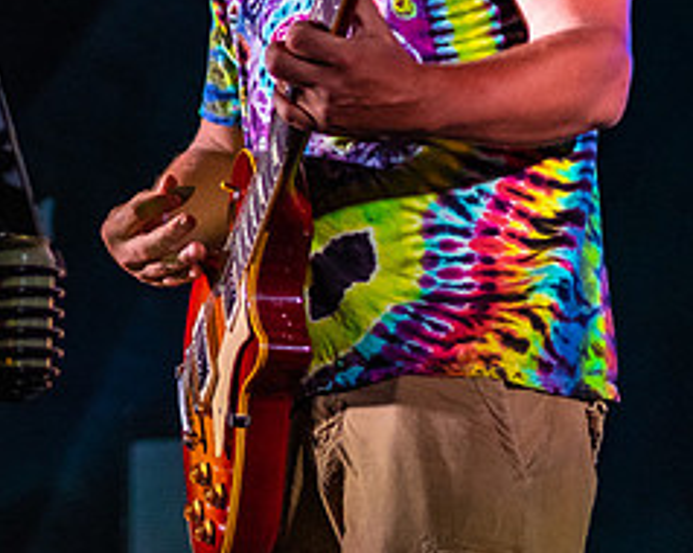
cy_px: -23
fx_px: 2992
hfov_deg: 12.8
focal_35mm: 146
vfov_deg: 10.5
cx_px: -198
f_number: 2
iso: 1600
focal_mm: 50
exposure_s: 1/500
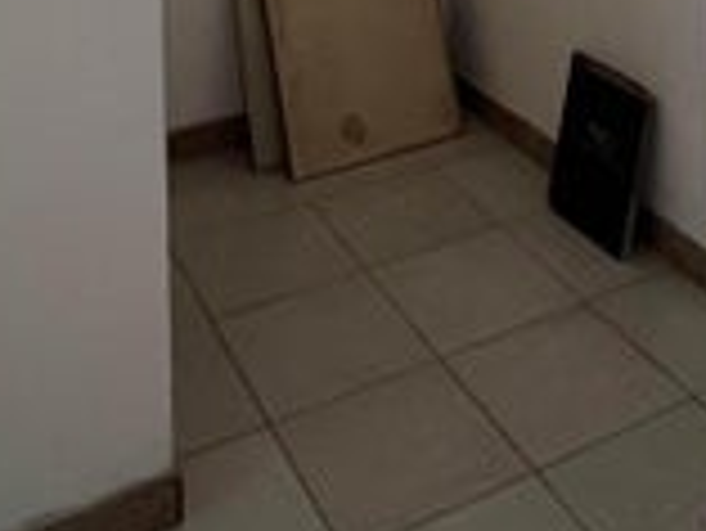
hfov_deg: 35.5
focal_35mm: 53
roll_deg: +0.0
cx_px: 513
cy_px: -288
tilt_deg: -6.0
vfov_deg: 22.2
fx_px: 1082
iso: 200
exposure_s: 1/60
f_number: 1.8
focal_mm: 1.57
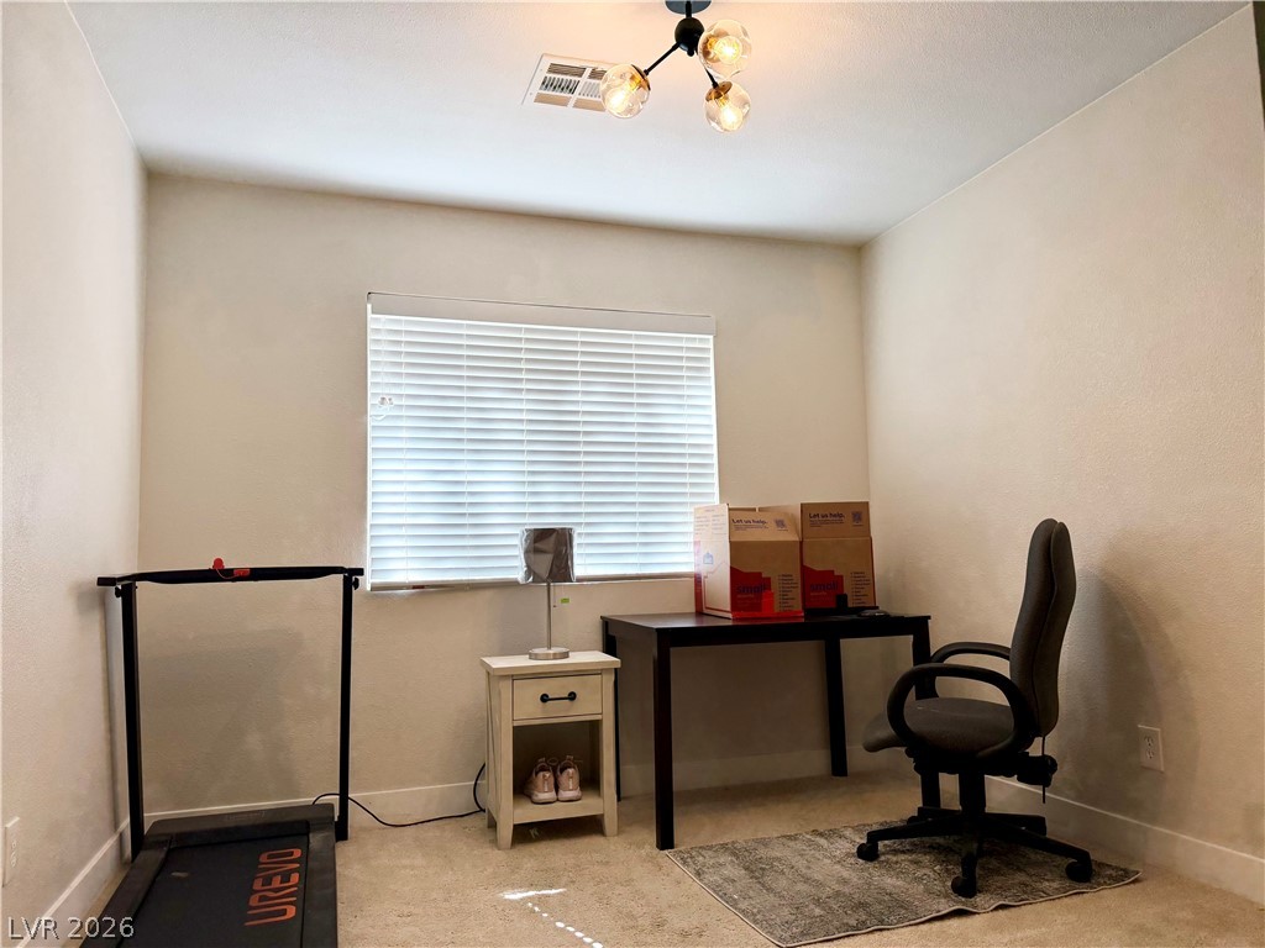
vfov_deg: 56.8
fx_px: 877
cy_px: 474
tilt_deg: +5.7
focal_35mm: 24
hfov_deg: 71.6
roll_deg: +1.5
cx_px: 632
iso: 125
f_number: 1.78
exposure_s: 1/120
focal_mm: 6.76
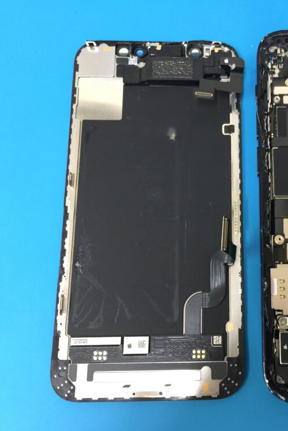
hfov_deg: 31.6
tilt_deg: -77.4
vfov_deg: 47.4
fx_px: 492
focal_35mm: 41
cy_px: 219
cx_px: 240
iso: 64
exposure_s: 1/15
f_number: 2.2
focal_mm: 4.15
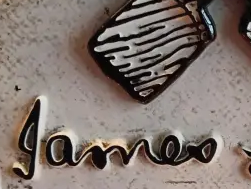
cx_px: 255
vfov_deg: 16.9
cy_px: 183
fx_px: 624
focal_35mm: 86
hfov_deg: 21.8
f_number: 1.8
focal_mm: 3.98
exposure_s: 1/33.3
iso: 1000
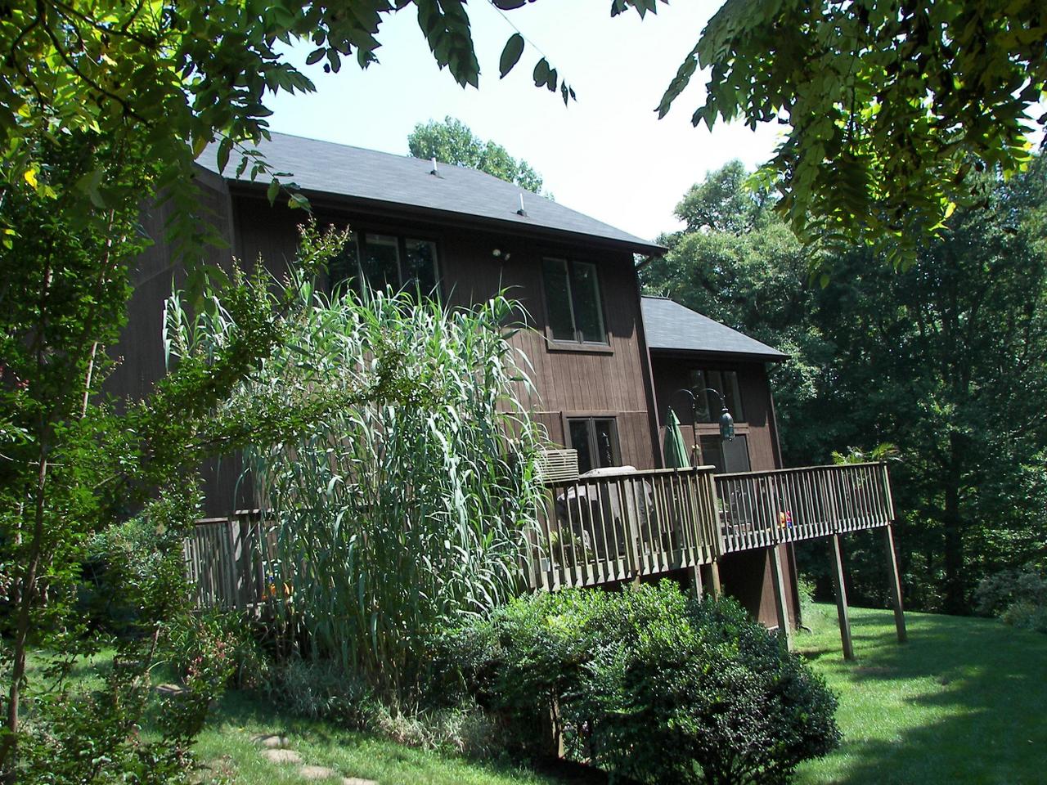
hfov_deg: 51.4
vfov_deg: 39.7
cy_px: 392
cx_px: 524
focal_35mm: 36
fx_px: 1089
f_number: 2.8
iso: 50
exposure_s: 1/320
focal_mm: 6
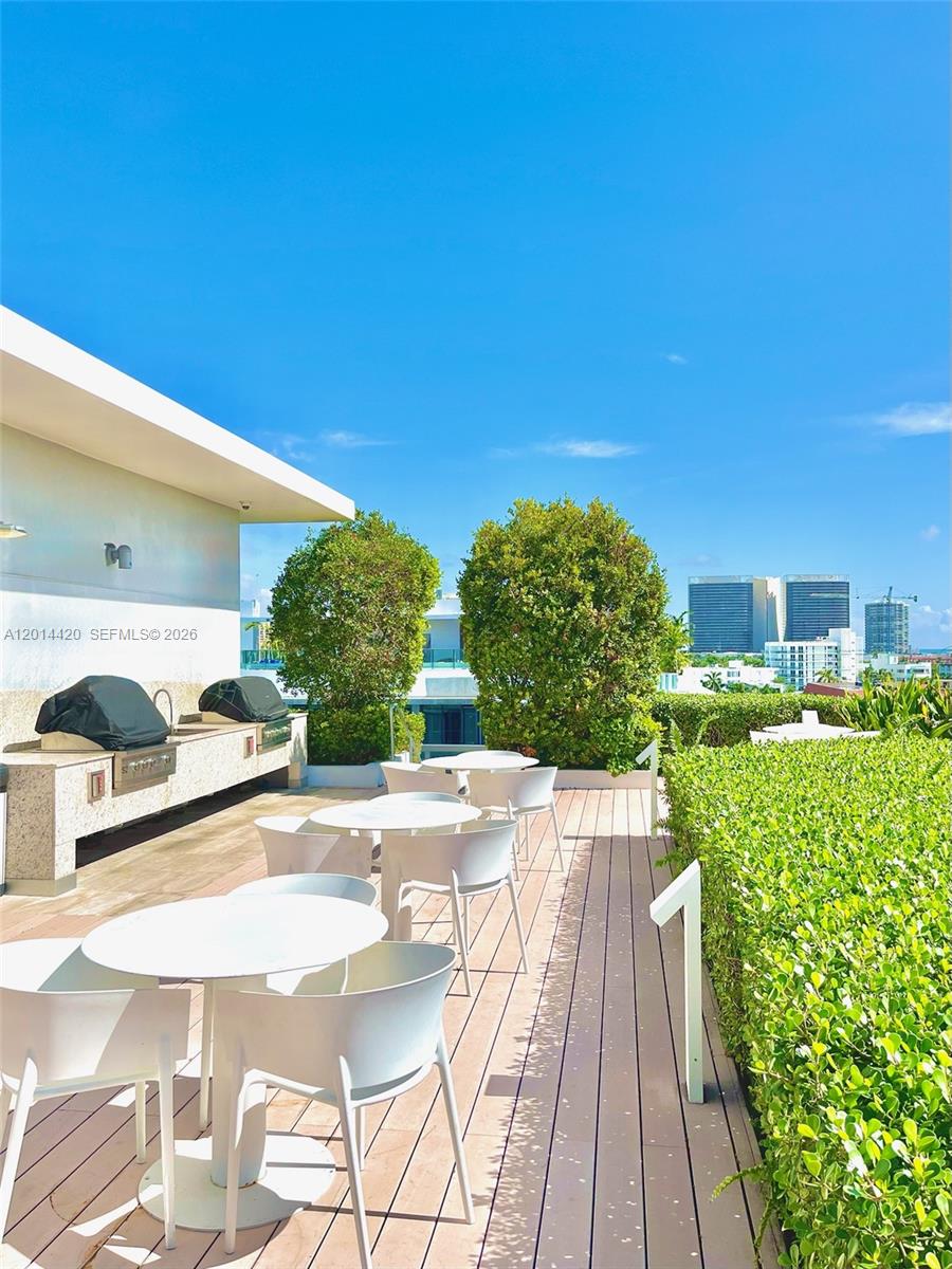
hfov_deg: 53.1
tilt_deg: +1.1
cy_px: 634
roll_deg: -0.2
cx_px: 476
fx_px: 953
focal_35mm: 26
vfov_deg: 67.3
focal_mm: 5.1
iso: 50
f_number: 1.6
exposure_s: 1/6897
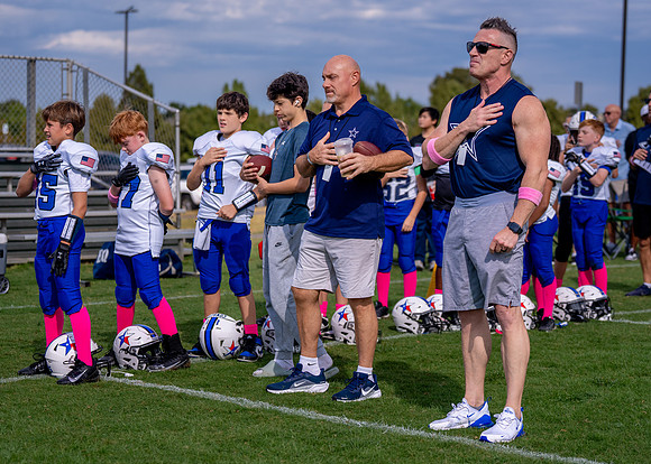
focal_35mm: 89
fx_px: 1639
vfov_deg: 16.1
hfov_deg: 22.5
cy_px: 209
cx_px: 337
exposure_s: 1/4000
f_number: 2.8
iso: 160
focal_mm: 75
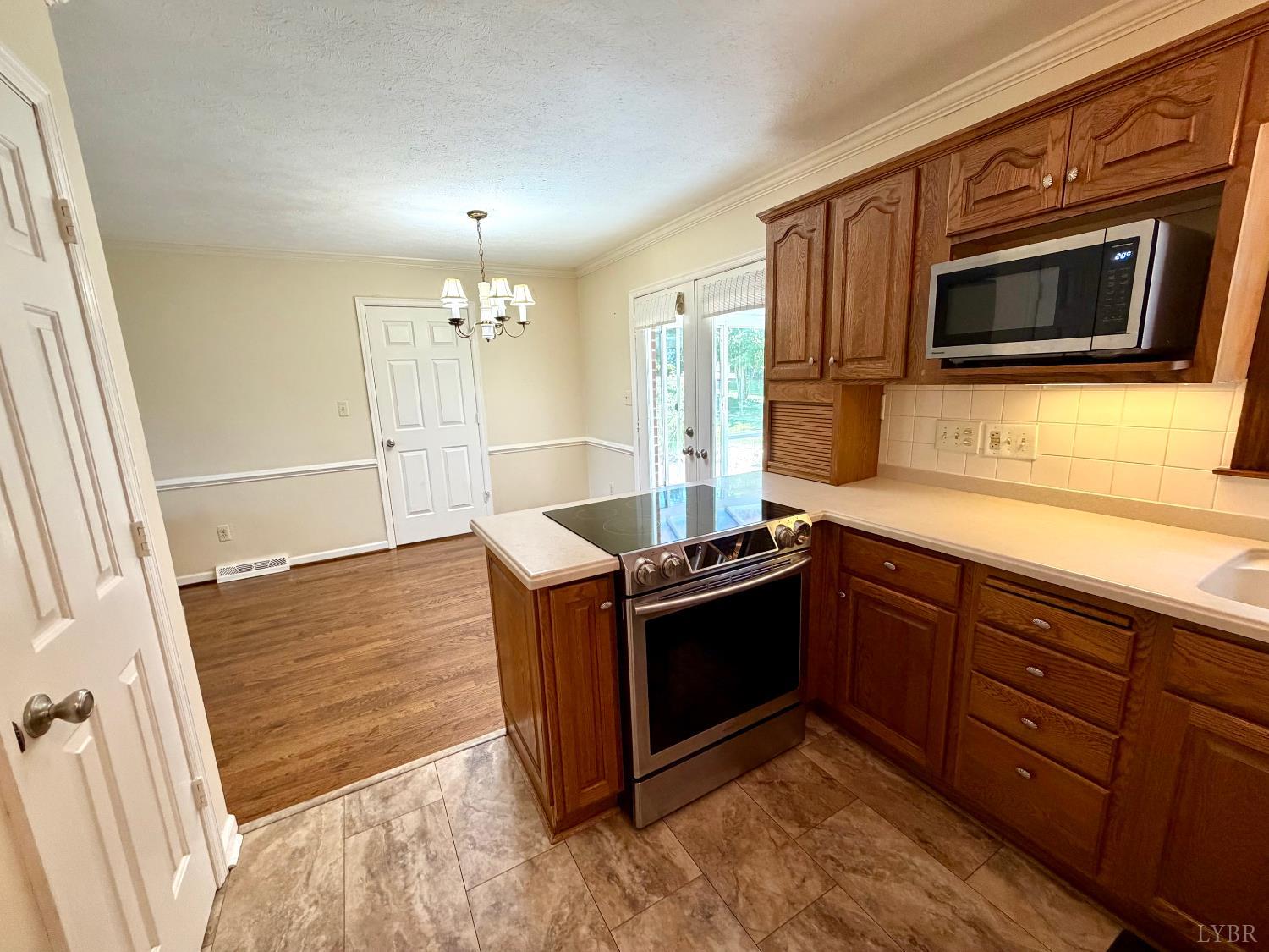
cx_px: 634
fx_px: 513
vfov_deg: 85.7
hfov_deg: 102.1
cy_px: 476
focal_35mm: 14
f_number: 2.2
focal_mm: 2.22
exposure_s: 1/120
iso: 320
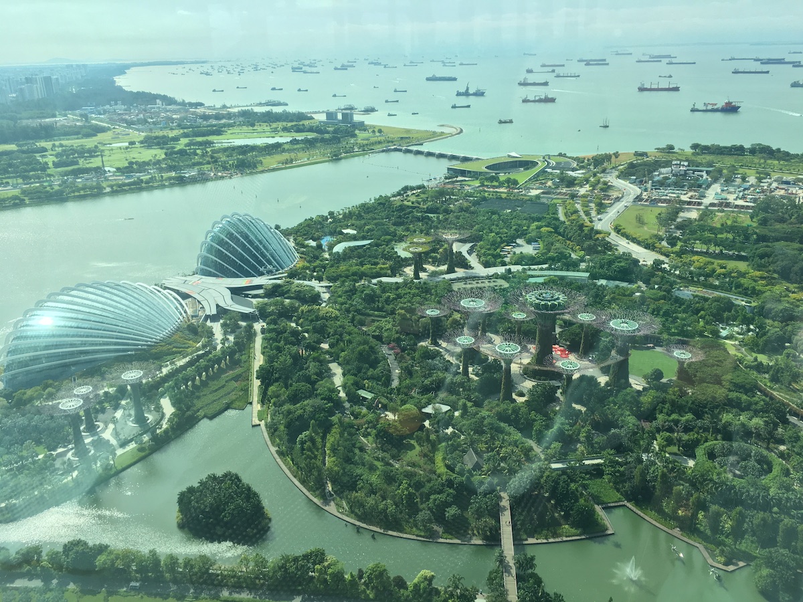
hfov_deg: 61.7
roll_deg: +2.2
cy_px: 301
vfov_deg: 48.2
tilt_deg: -19.8
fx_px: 673
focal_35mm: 29
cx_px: 402
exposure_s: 1/754
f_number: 2.2
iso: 25
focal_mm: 4.15
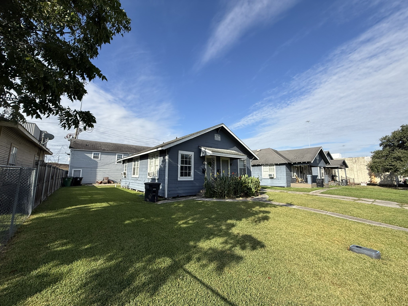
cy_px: 153
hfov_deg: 102.1
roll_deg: -0.4
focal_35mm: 14
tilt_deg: +8.4
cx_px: 204
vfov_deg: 85.7
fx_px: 165
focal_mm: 2.22
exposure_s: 1/1848
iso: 50
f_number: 2.2
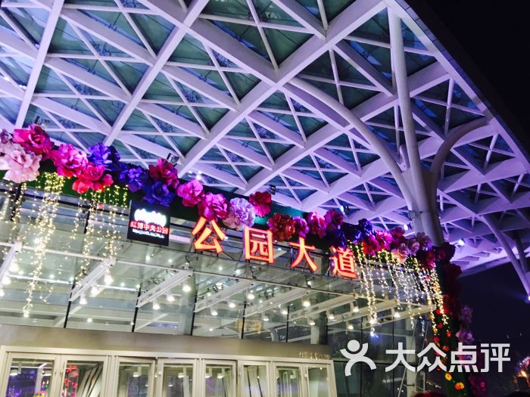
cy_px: 198
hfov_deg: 61.7
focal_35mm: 29
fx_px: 444
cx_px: 265
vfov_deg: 48.2
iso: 200
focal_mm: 4.15
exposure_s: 1/33
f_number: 2.2
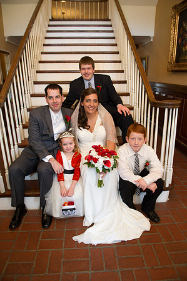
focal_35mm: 24
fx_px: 187
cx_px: 94
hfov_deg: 53.0
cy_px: 140
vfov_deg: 73.8
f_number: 4
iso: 800
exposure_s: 1/60
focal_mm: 24
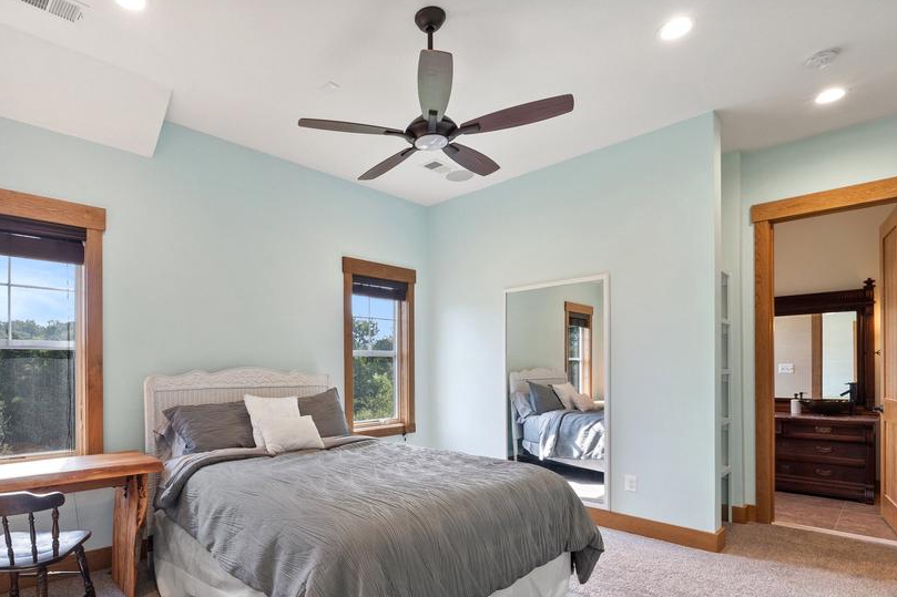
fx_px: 473
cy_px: 373
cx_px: 369
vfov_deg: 63.6
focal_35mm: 19
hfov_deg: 86.1
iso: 800
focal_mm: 10
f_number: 8
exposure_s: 1/10
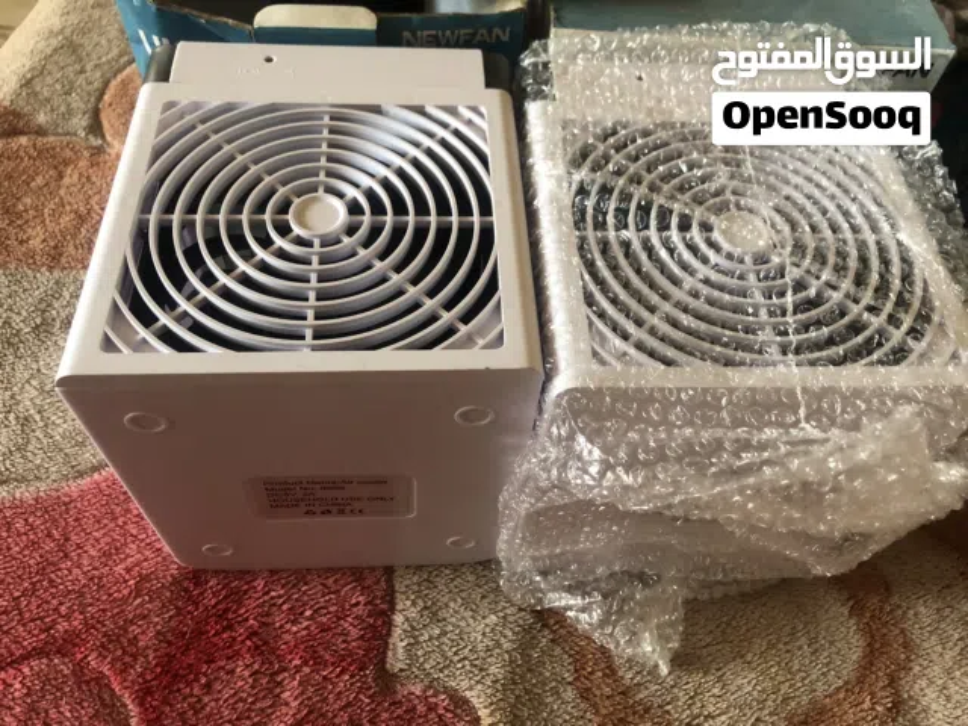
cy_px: 363
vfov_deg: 49.7
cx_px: 484
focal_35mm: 28
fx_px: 783
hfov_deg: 63.4
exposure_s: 1/9
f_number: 1.8
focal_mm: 4
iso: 100
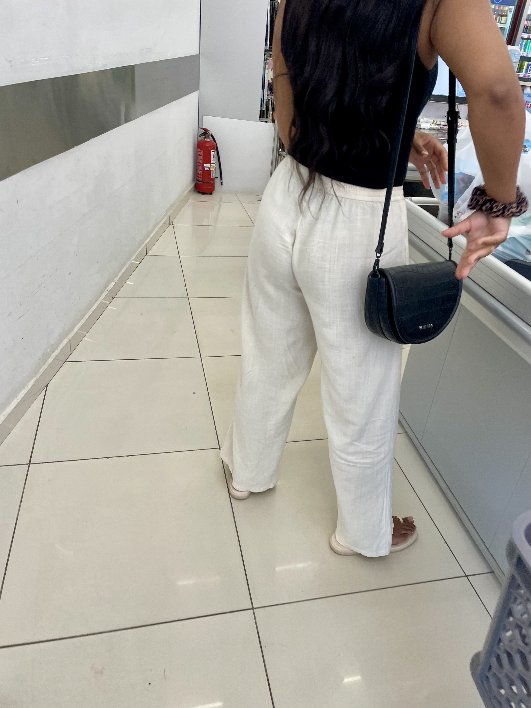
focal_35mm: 26
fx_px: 532
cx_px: 266
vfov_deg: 67.3
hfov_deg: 53.1
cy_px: 354
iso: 64
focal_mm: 4.2
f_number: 1.6
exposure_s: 1/100
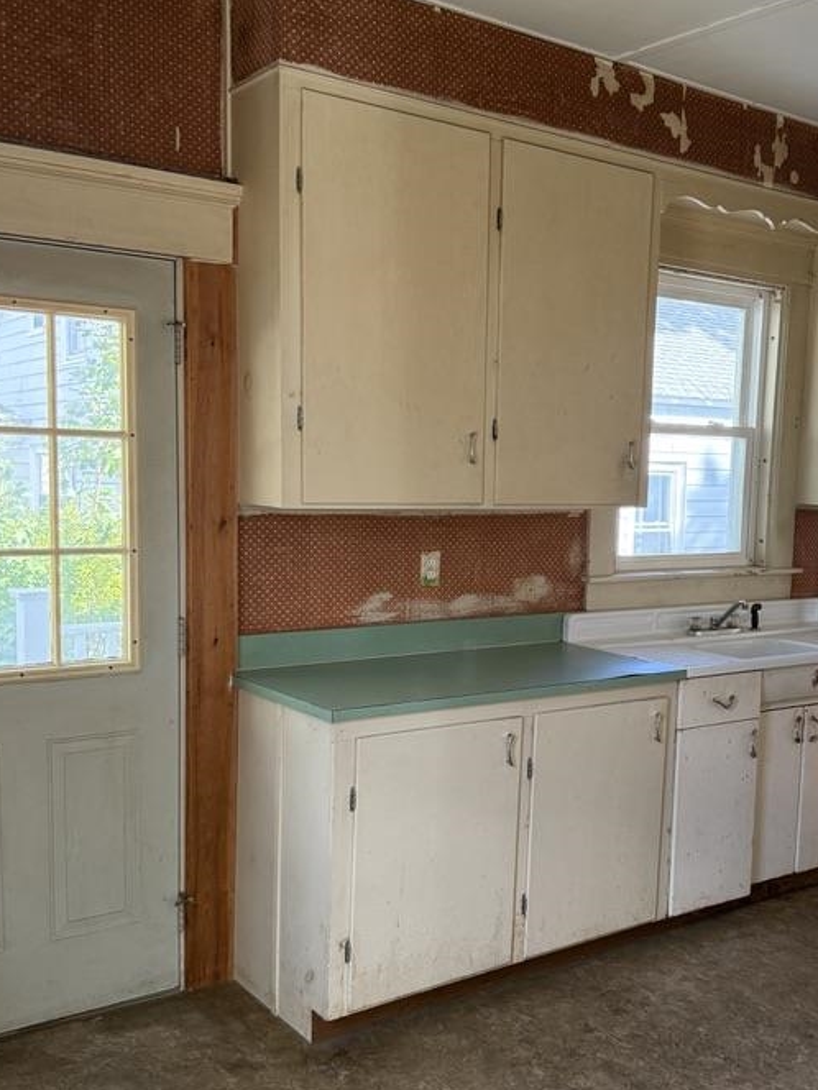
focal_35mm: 37
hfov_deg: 38.2
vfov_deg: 50.1
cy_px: 599
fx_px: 1166
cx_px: 555
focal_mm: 6.76
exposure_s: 1/125
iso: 200
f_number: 1.78
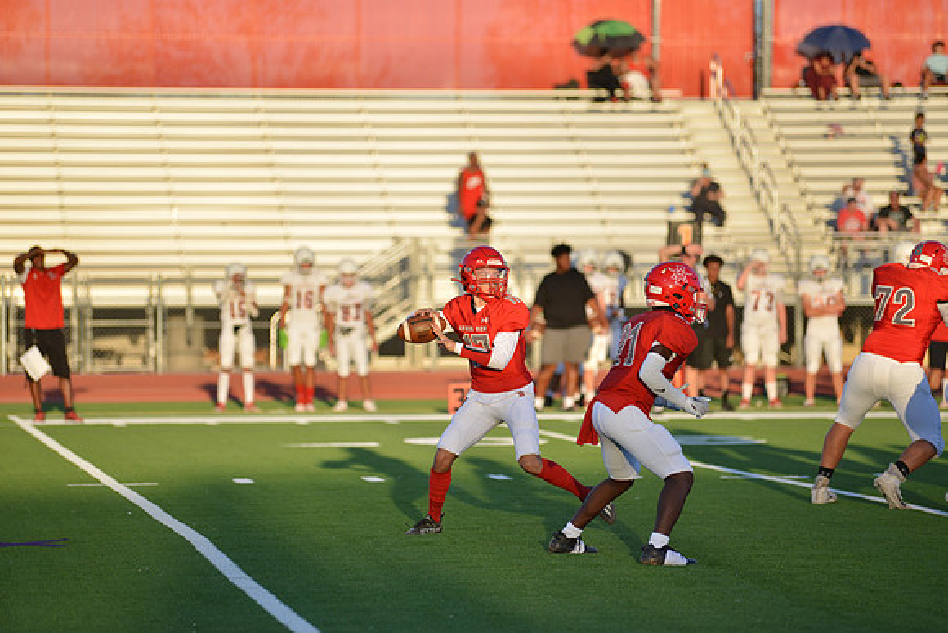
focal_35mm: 190
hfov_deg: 10.8
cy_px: 316
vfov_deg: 7.2
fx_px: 5004
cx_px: 474
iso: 100
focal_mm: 190
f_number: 2.8
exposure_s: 1/1000
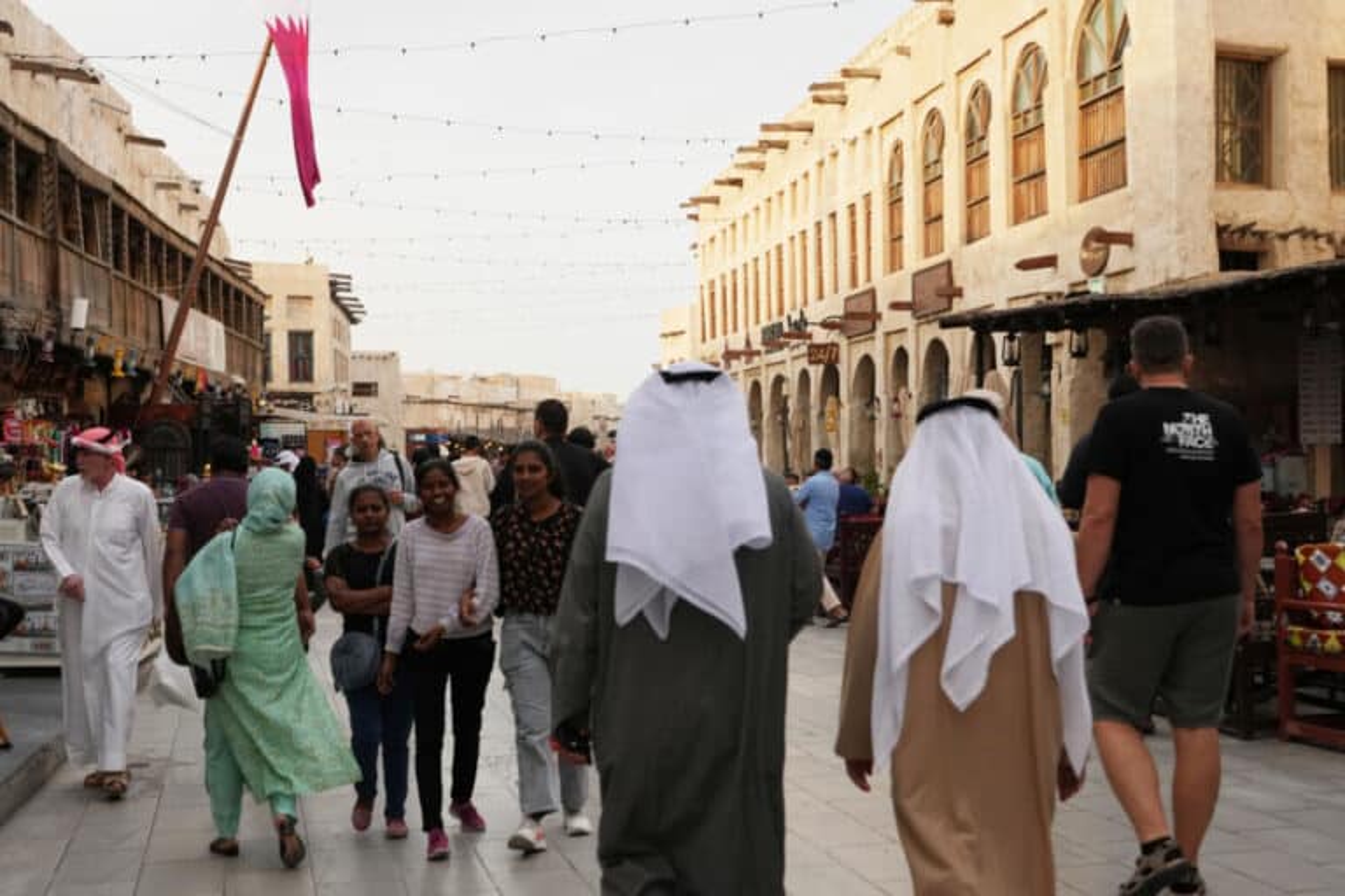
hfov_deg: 40.3
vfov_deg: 27.5
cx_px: 672
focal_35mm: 49
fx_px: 1831
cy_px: 448
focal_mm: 49
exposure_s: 1/800
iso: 800
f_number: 5.6
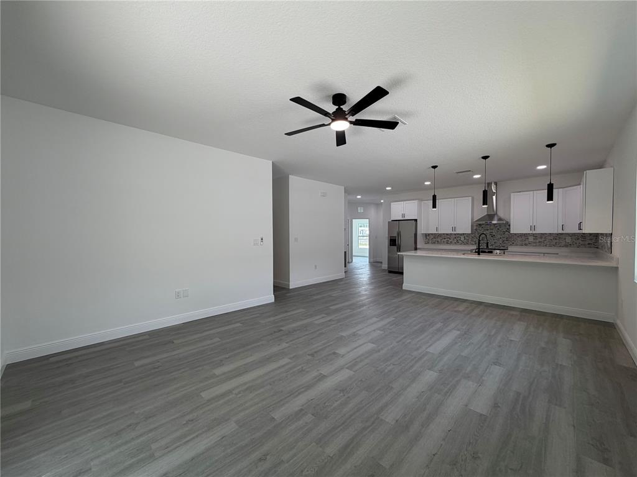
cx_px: 318
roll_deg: +0.2
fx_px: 258
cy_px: 238
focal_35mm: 14
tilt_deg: -1.1
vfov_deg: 85.7
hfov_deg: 102.1
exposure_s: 1/121
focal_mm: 2.22
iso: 64
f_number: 2.2
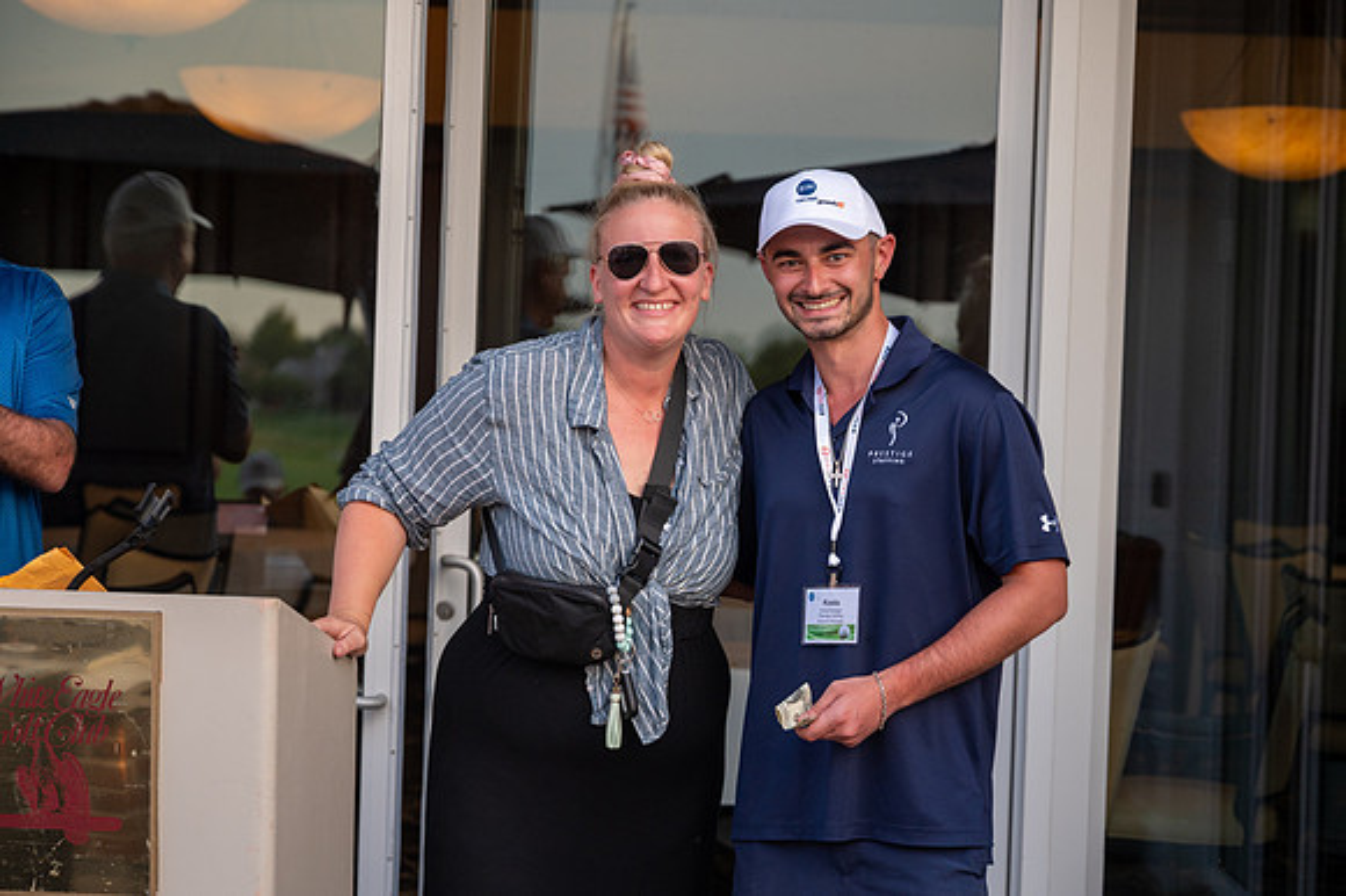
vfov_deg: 17.0
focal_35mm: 80
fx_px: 2993
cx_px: 716
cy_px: 498
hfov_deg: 25.3
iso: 500
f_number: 4
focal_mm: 70
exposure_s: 1/500
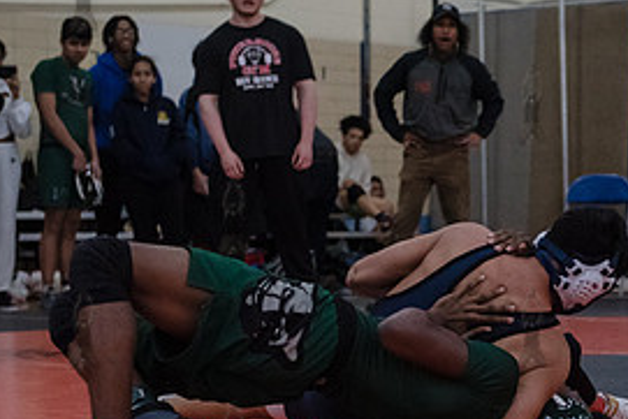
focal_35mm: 115
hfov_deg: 17.6
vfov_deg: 11.9
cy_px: 328
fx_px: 2007
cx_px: 531
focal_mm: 52
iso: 5000
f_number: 3.2
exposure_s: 1/320
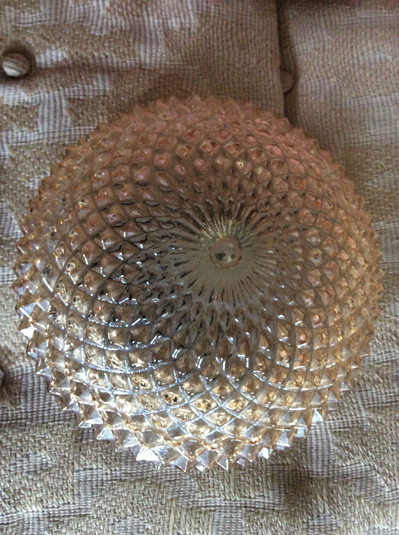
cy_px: 268
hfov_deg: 44.1
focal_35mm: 32
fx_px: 493
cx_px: 200
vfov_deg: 56.9
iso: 250
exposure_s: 1/25
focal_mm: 3.3
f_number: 2.4
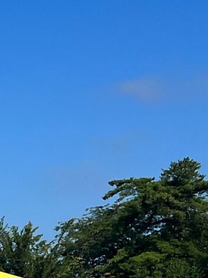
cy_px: 314
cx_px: -331
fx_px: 1145
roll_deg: -1.1
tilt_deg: +1.0
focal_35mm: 143
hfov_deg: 9.1
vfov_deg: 13.5
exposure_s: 1/8696
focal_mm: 5.7
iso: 50
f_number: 1.5
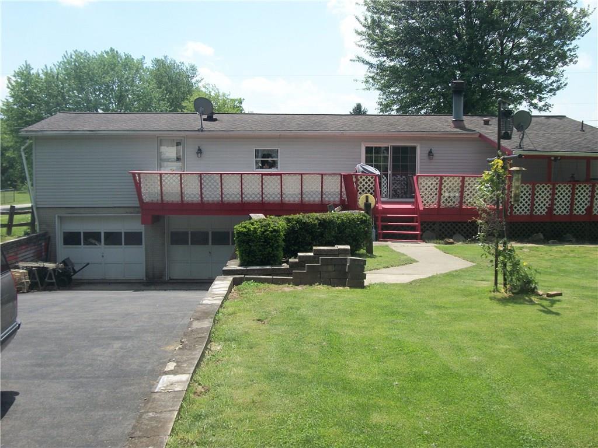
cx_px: 299
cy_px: 224
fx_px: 691
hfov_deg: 46.8
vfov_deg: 36.0
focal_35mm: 40
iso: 80
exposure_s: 1/125
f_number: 9.9
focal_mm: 7.1
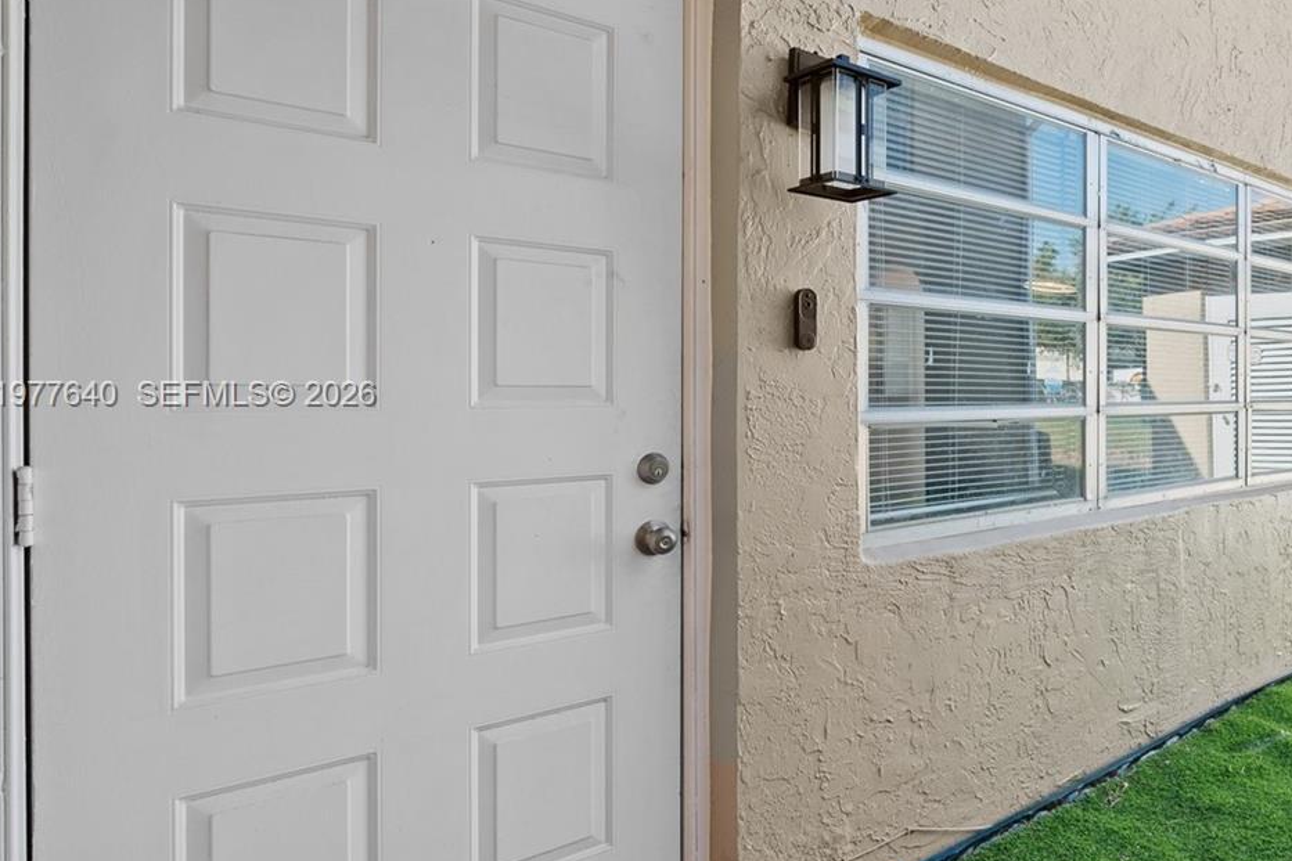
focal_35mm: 24
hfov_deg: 66.2
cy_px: 397
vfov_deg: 53.1
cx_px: 1052
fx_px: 861
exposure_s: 1/40
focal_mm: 14
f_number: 3.2
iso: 100
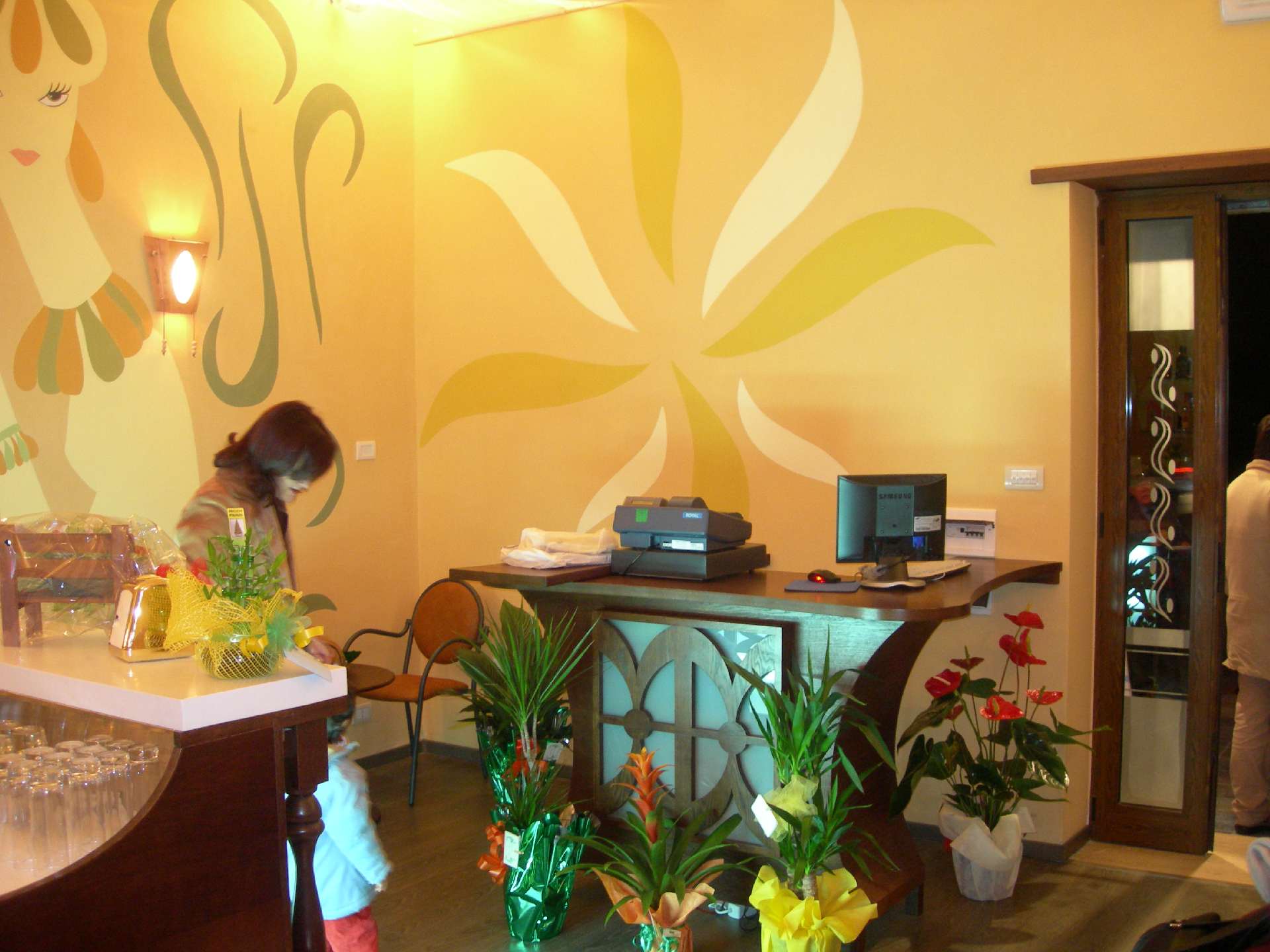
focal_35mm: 38
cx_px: 635
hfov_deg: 49.0
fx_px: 1394
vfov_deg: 37.7
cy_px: 476
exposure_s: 1/11.8
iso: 200
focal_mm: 7.8
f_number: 2.8
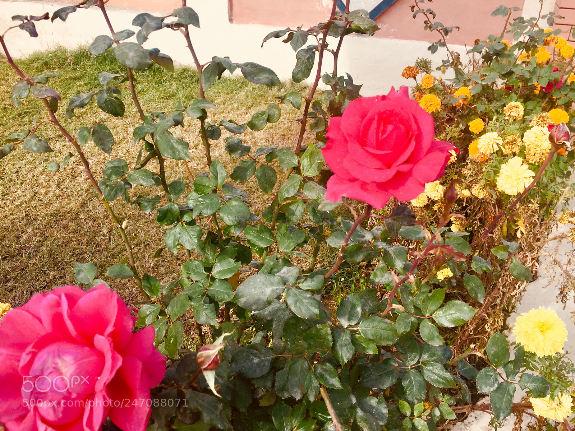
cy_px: 216
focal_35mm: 29
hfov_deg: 61.7
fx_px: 482
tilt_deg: -32.0
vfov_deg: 48.2
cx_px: 288
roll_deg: -3.2
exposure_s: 1/719
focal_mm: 4.15
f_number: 2.2
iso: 32
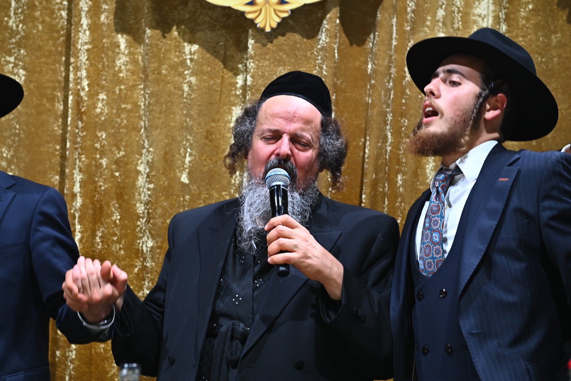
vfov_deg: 19.5
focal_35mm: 70
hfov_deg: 28.8
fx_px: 1110
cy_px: 190
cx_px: 286
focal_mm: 70
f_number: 4.5
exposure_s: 1/160
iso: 1250
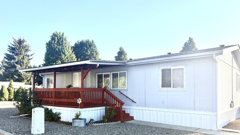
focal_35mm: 29
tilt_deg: +2.3
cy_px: 89
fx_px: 185
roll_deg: +0.7
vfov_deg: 39.8
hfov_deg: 66.1
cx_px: 121
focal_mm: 5.96
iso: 50
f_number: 1.6
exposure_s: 1/1626
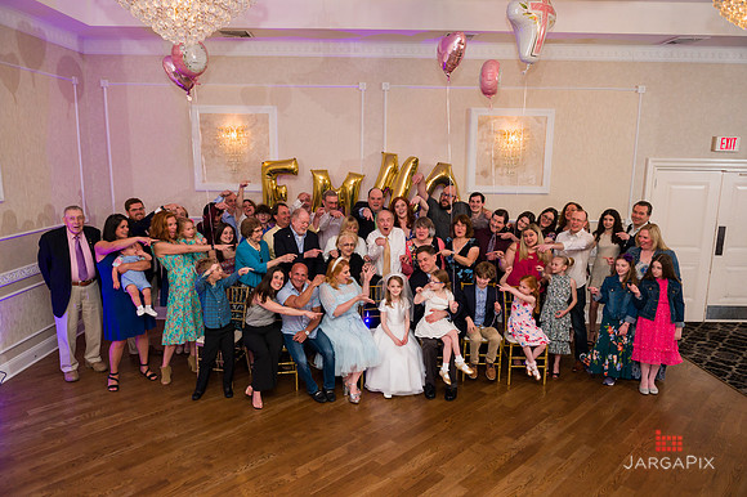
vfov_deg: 53.1
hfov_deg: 73.8
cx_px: 374
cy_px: 248
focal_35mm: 24
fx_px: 498
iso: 1250
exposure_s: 1/200
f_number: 5
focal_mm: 24
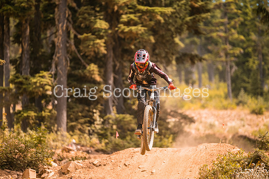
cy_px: 90
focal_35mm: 200
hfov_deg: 10.3
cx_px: 134
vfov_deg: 6.9
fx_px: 1494
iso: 250
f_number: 2.8
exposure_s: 1/1600
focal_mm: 200
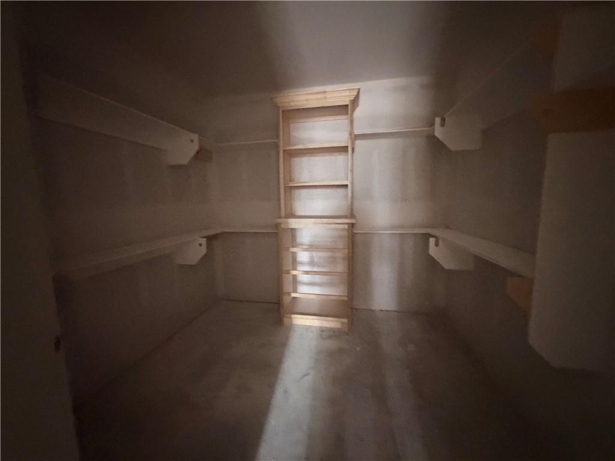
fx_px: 249
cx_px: 308
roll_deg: +2.5
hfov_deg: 102.1
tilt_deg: -13.5
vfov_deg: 85.7
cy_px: 230
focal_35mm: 14
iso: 1600
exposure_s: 1/31
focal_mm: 2.22
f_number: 2.2
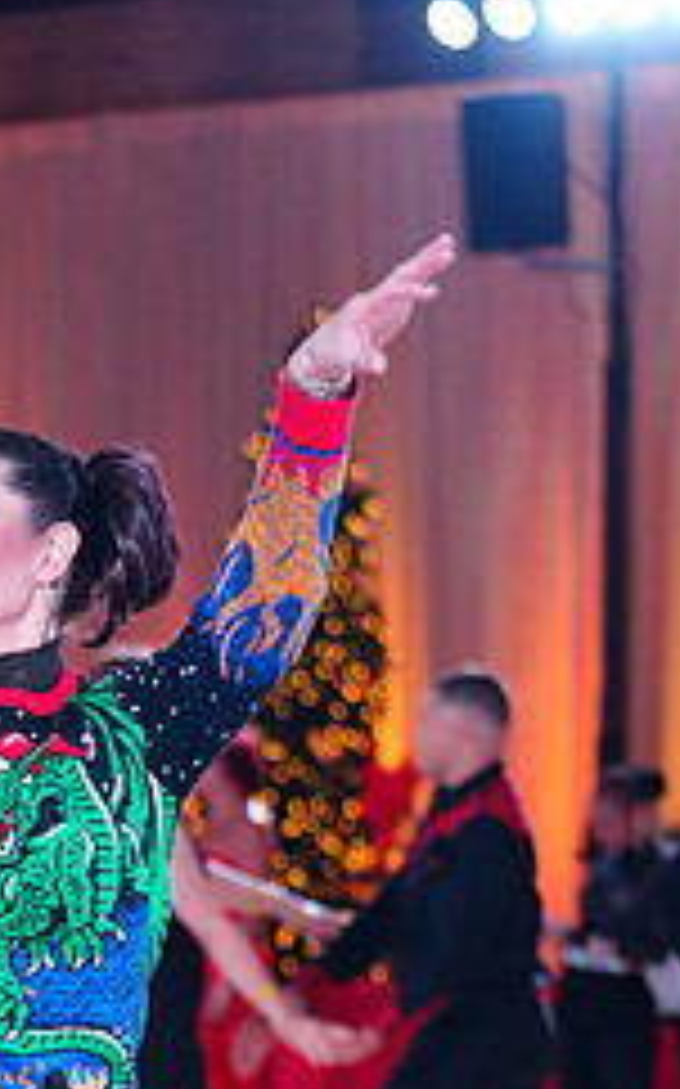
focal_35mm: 183
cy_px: 1269
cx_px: -178
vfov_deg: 11.3
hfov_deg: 7.1
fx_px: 5433
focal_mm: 75
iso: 2000
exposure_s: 1/500
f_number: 2.8
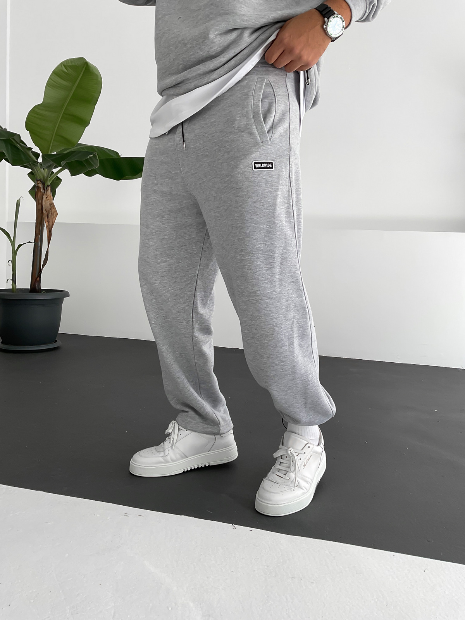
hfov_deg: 48.2
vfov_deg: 61.7
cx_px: 232
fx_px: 519
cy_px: 310
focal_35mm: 29
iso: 16
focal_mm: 3
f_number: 1.8
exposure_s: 1/150
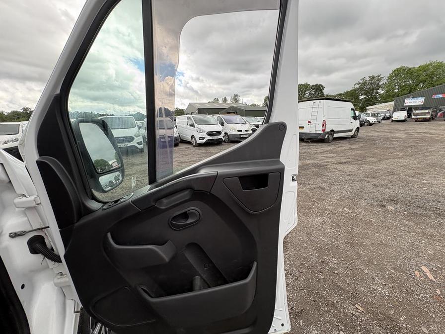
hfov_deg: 102.1
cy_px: 167
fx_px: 180
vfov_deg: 85.7
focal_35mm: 14
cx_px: 222
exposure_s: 1/212
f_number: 2.2
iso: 40
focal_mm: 2.22
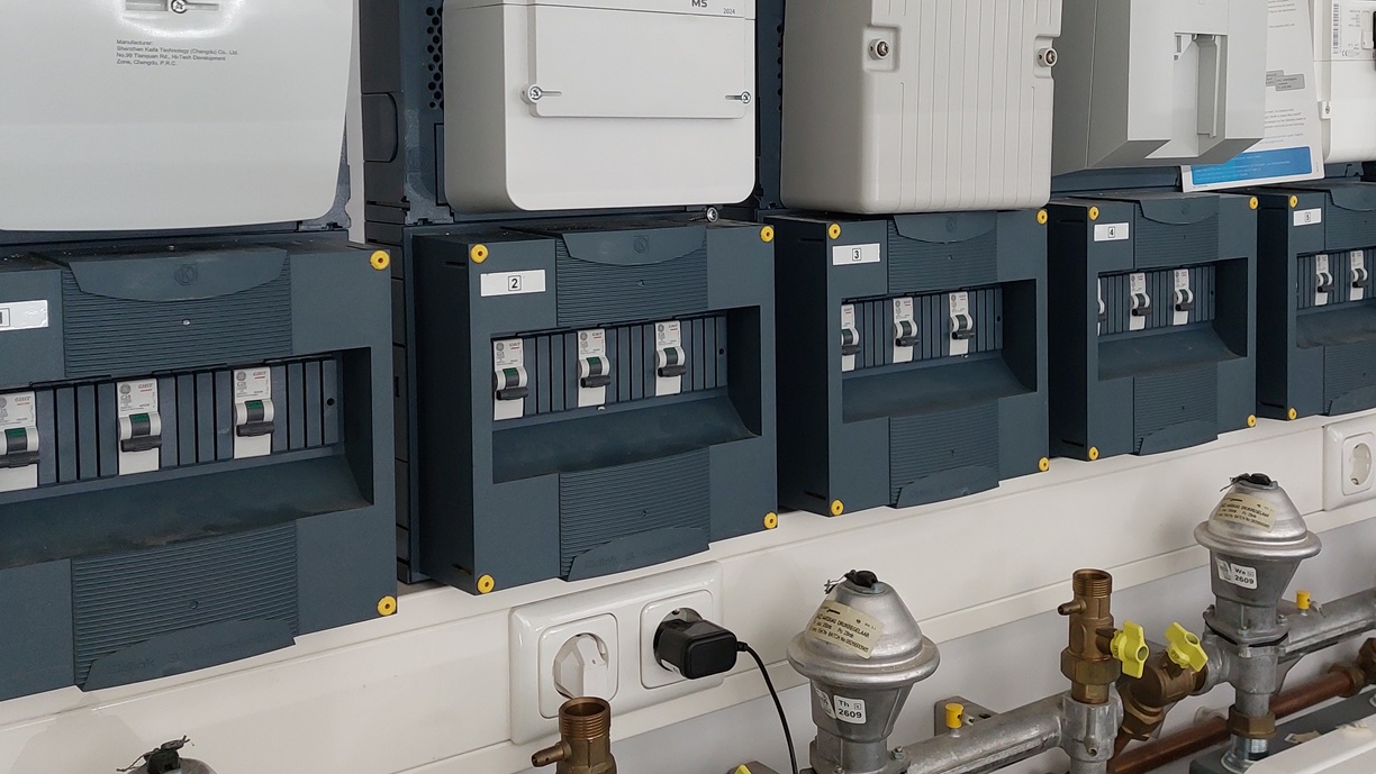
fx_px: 1496
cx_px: 798
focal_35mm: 41
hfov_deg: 49.2
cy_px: 231
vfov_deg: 28.7
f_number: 1.8
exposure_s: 1/100
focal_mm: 5.23
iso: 80
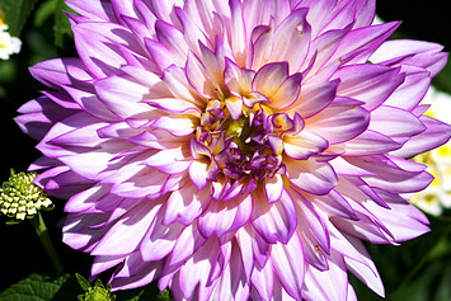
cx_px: 208
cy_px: 134
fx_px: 3070
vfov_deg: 5.6
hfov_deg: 8.4
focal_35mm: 245
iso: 100
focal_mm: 100
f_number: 2.8
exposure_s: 1/3200
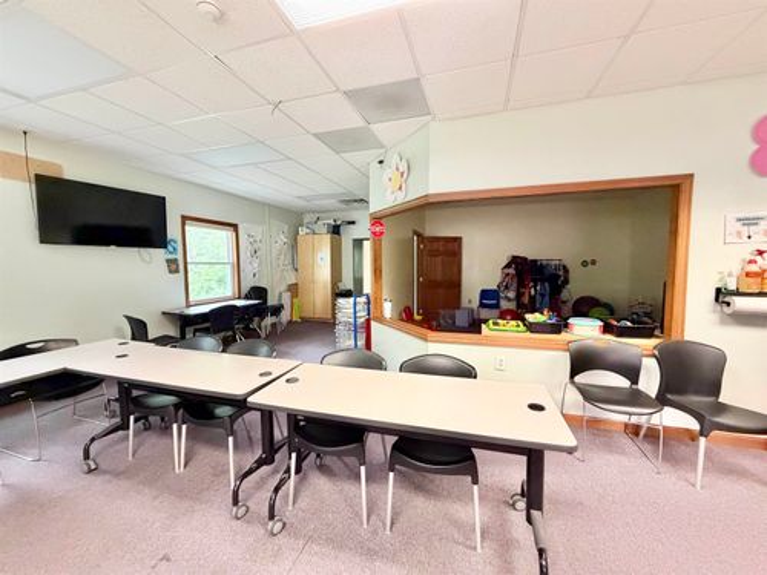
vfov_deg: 85.7
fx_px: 310
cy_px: 288
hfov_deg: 102.1
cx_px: 384
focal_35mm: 14
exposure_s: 1/60
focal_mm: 2.22
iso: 640
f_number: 2.2
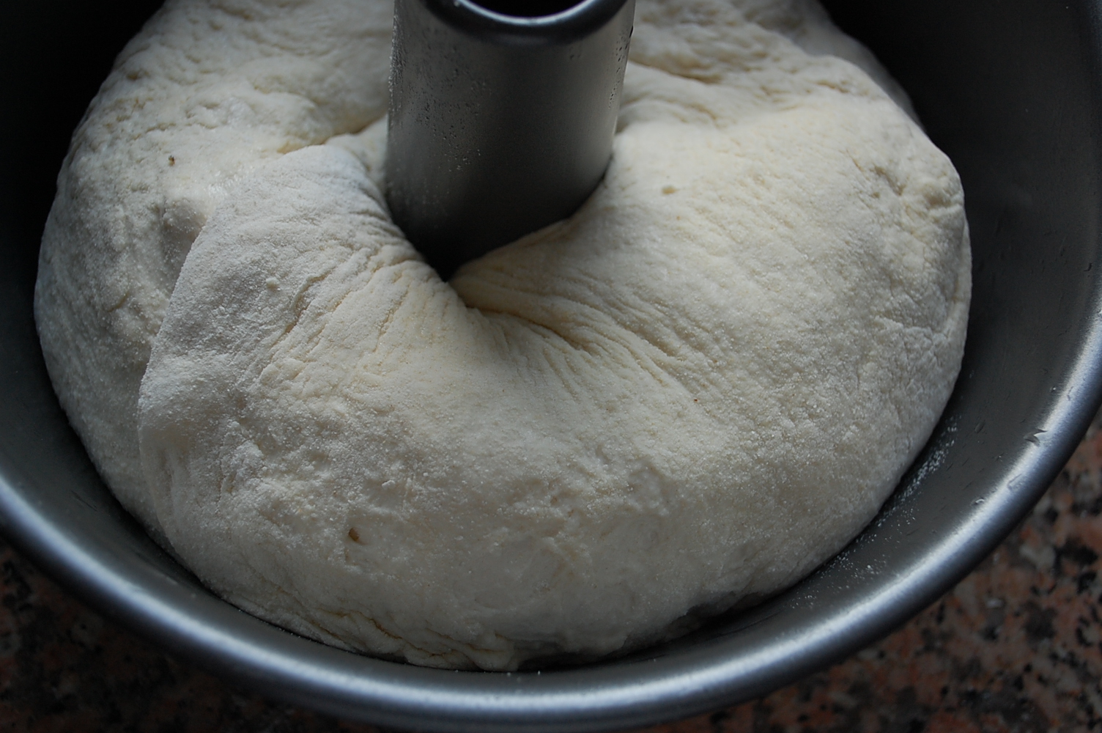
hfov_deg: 45.0
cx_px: 551
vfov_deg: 30.8
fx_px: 1330
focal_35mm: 44
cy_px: 366
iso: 400
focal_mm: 29
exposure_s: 1/30
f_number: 4.8
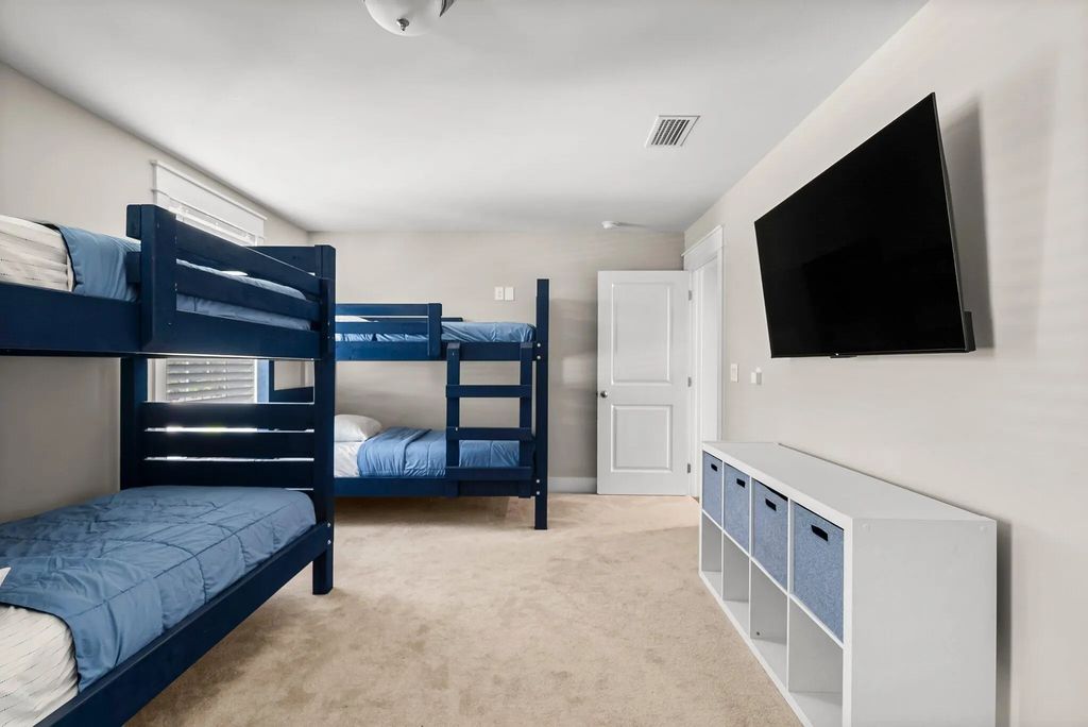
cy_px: 364
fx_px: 454
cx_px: 544
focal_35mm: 15
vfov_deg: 77.4
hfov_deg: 100.4
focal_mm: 15
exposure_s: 2
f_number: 8
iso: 400
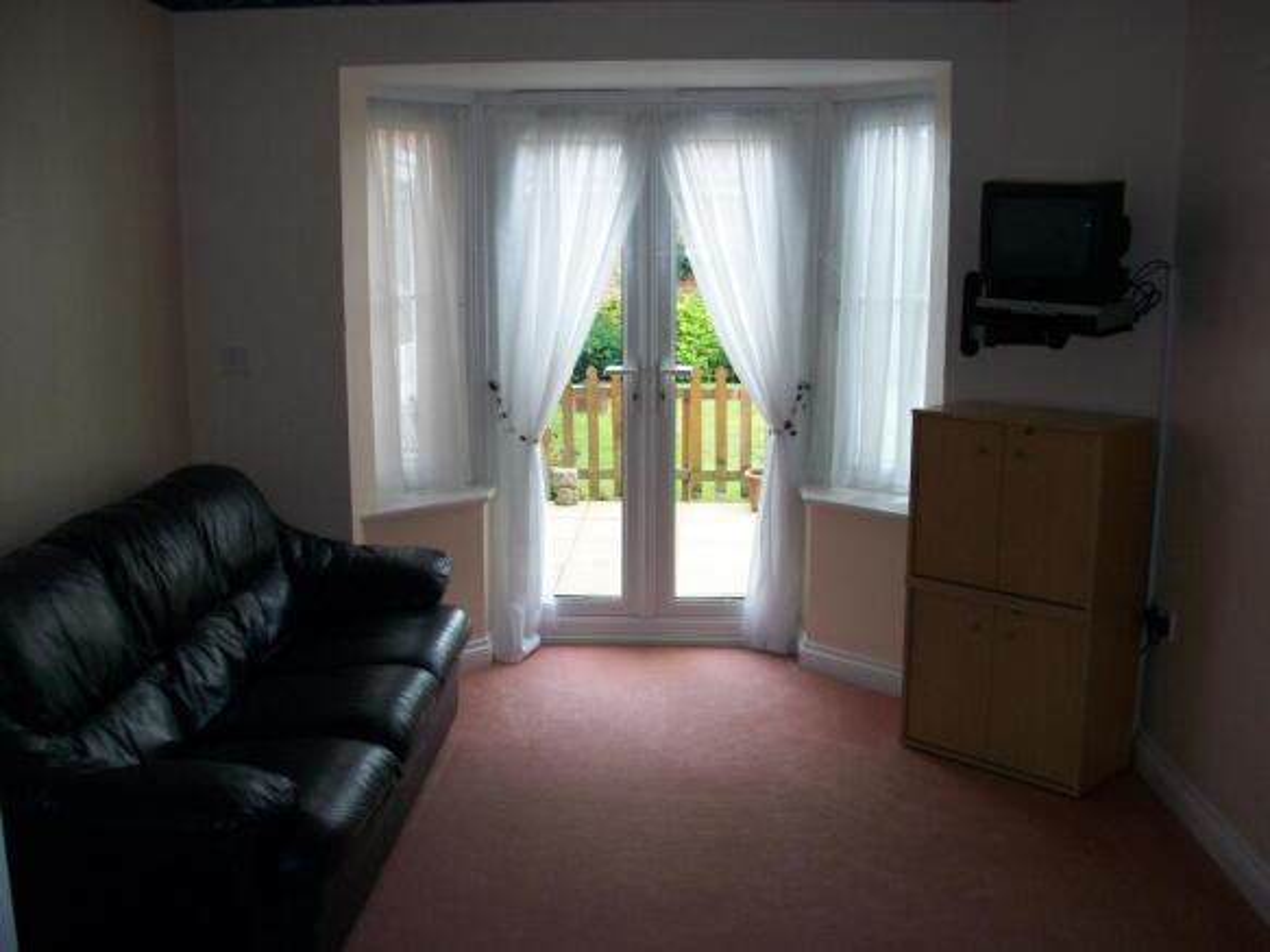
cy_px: 476
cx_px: 635
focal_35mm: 34
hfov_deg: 54.0
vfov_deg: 41.8
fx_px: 1247
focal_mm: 5.7
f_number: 2.8
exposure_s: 1/100
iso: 80
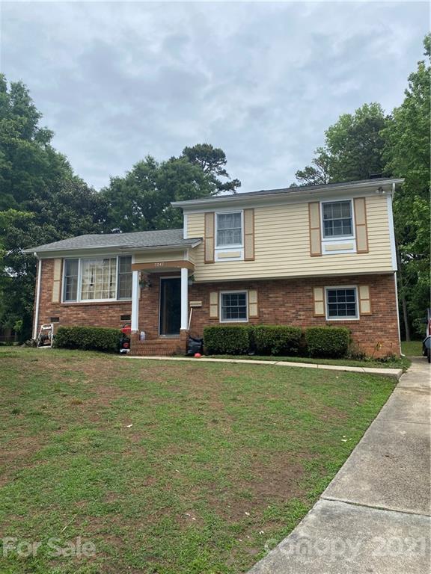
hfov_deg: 53.1
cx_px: 216
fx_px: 432
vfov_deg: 67.3
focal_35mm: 26
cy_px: 287
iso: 32
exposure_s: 1/1232
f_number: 1.8
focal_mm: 4.25
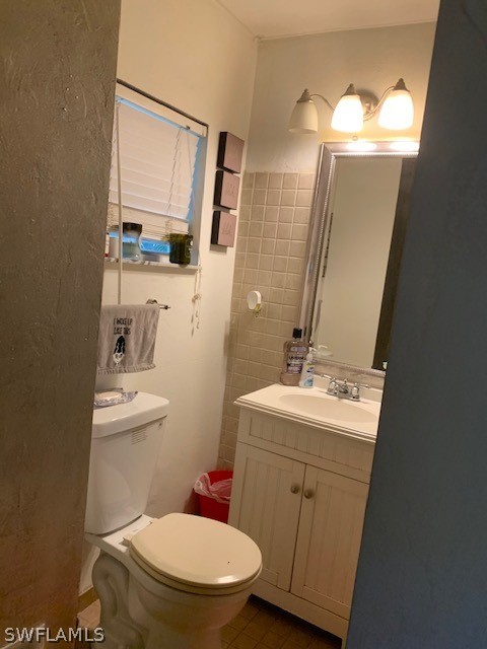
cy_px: 324
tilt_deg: -6.4
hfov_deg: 53.1
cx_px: 244
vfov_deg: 67.3
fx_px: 488
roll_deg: -6.9
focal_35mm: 26
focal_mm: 4.25
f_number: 1.8
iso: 160
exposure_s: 1/60
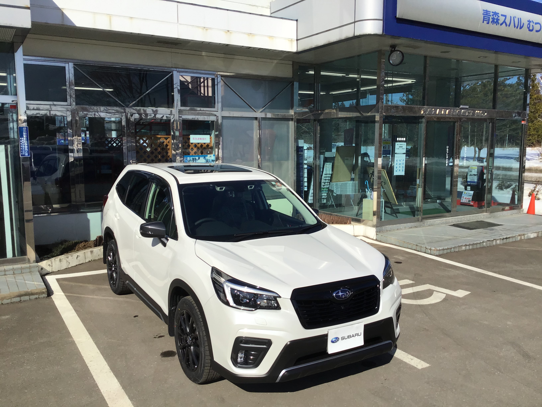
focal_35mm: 31
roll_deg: +0.2
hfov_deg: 58.4
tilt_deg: -8.3
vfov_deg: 45.4
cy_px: 204
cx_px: 271
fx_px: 485
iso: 25
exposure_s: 1/2331
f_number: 2.4
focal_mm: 3.3
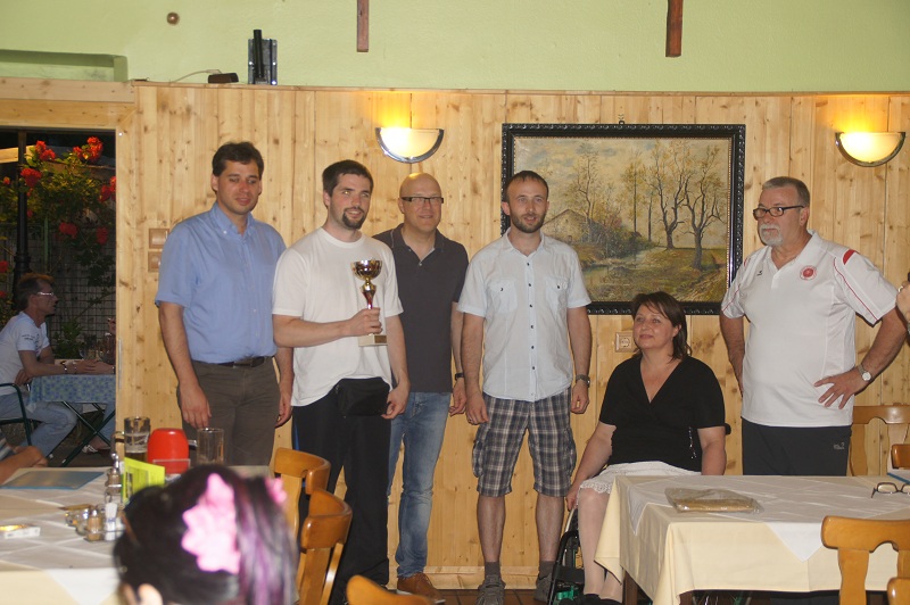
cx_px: 455
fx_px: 1515
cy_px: 302
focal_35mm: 60
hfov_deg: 33.4
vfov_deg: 22.6
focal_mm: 40
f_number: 4.5
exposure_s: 1/60
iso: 500
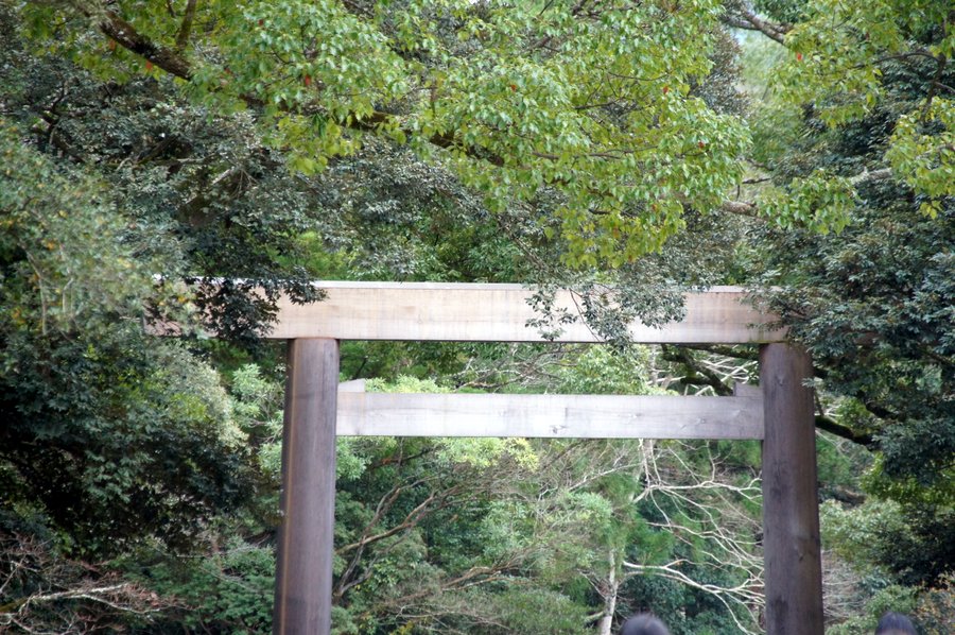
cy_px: 318
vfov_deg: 5.2
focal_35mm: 262
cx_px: 478
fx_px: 6956
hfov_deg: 7.9
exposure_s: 1/320
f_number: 6.3
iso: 1600
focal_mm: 175
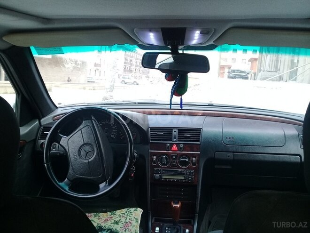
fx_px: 278
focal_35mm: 31
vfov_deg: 45.4
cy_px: 116
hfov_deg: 58.4
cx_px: 155
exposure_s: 1/108
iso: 64
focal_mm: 3.3
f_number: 2.2
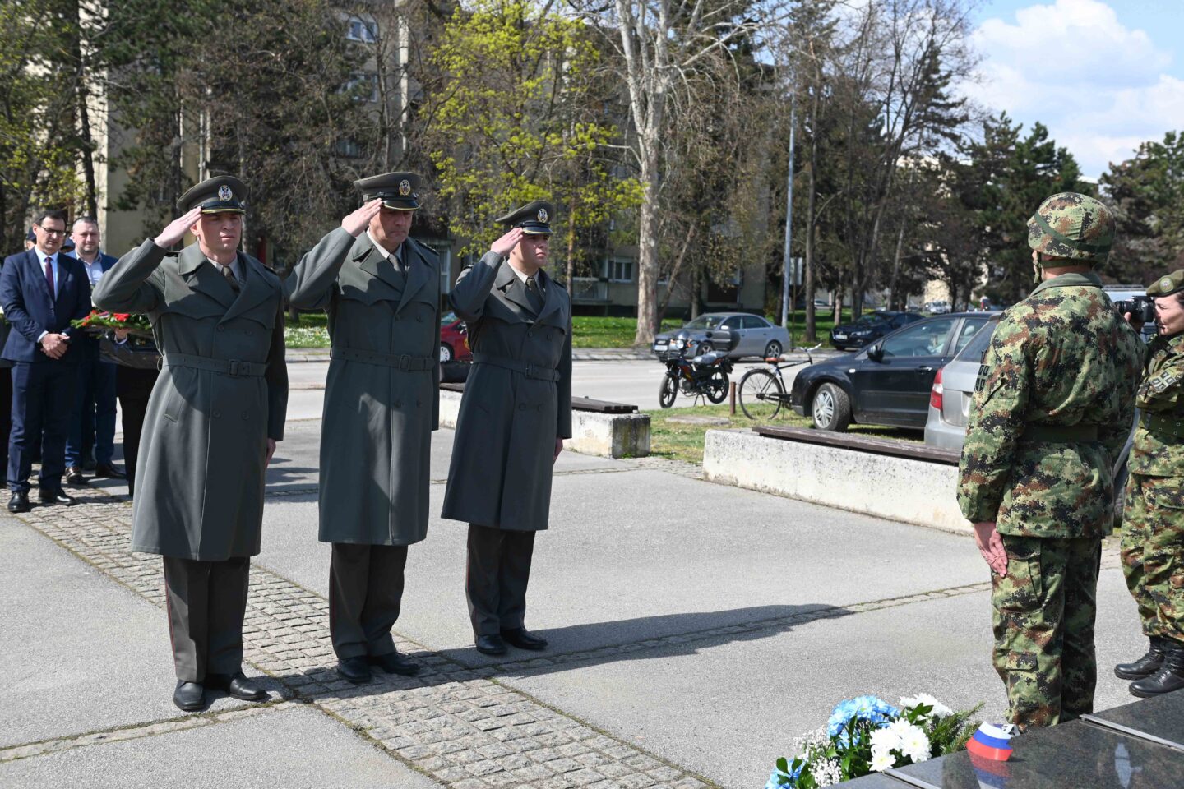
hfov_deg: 48.5
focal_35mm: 40
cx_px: 592
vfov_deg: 33.4
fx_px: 1315
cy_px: 394
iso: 100
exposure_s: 1/320
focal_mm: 40
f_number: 5
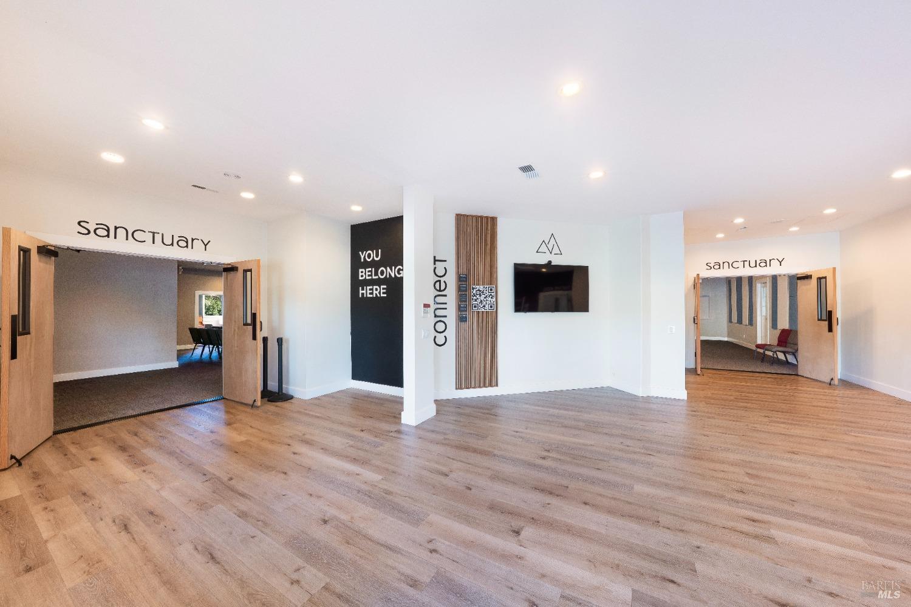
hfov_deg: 112.6
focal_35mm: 12
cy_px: 304
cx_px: 456
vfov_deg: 90.0
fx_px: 304
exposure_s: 1/2
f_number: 11
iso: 100
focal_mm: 12
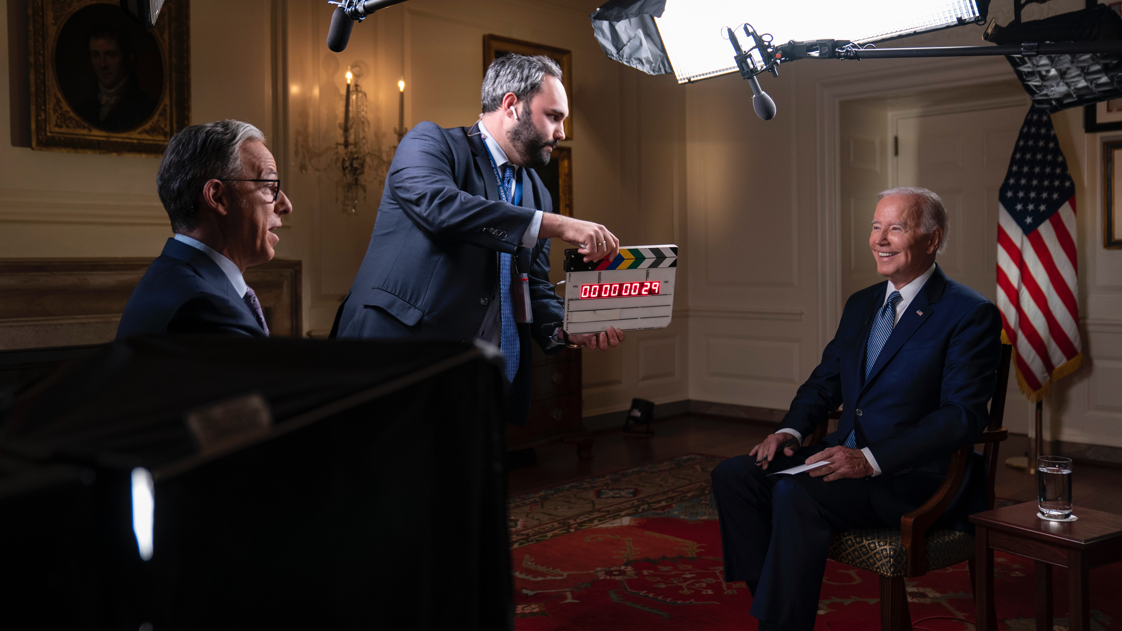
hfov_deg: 61.0
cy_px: 285
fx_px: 952
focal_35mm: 32
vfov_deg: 36.6
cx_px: 562
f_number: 2.8
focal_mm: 30
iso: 800
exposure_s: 1/160
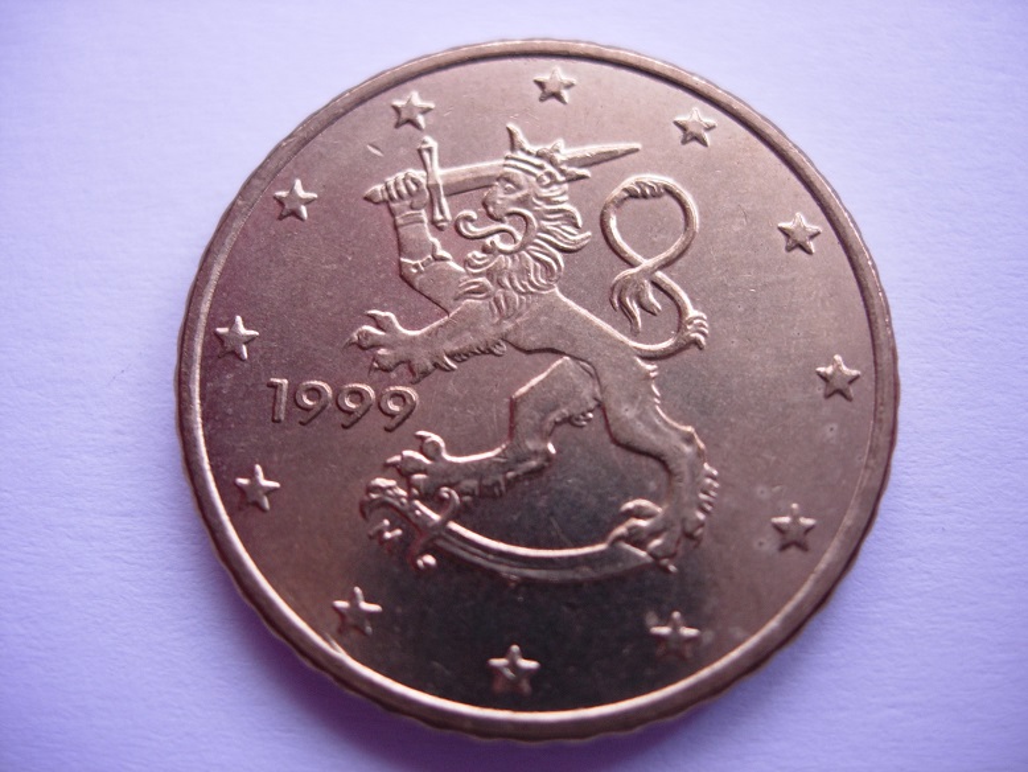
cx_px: 514
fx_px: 1129
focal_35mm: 38
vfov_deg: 37.7
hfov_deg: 49.0
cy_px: 386
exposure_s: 1/43.9
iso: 64
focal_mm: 7.8
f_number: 2.8
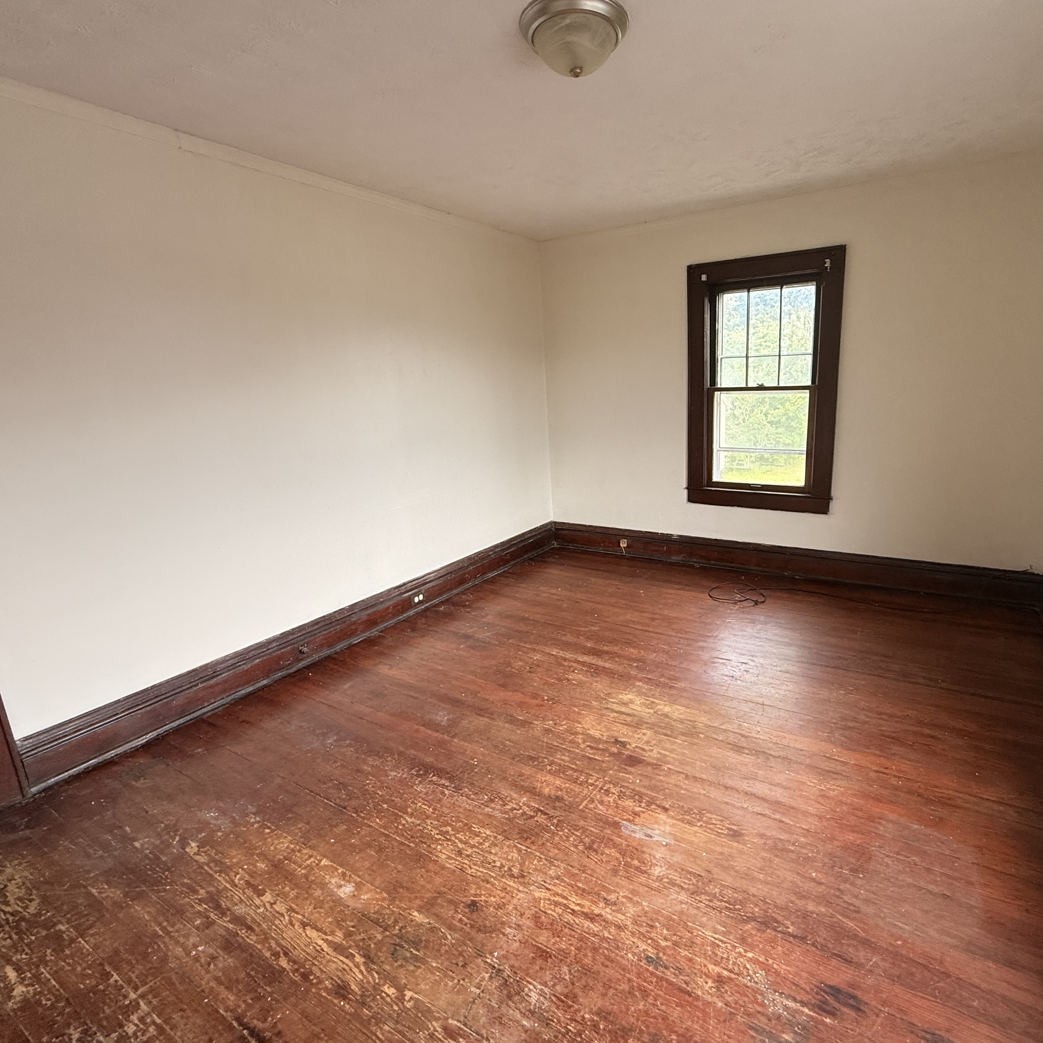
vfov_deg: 84.0
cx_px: 592
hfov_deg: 83.5
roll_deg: +1.3
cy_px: 518
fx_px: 580
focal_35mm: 17
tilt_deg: -9.6
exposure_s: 1/99
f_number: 2.2
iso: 100
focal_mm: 2.22
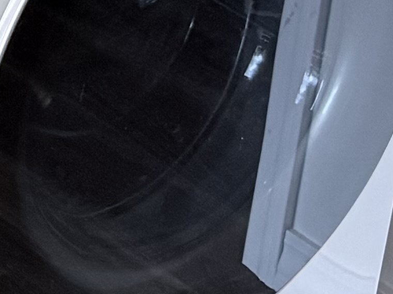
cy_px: -414
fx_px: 2043
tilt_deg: -14.8
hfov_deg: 9.9
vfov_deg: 7.7
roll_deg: -3.2
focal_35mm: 180
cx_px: -482
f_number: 1.78
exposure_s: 1/71
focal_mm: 6.76
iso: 200
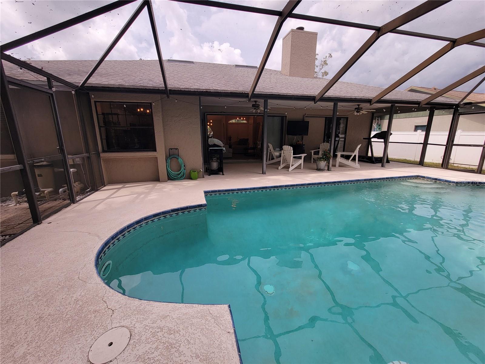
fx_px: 182
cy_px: 182
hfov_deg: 106.2
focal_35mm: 13
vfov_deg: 89.9
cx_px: 242
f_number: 2.2
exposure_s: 1/563
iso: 50
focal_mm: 2.2
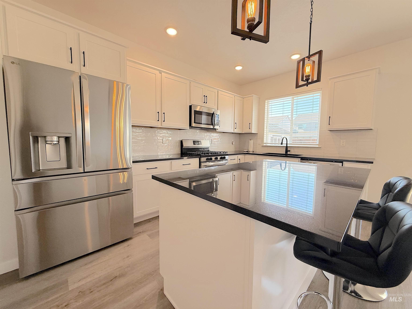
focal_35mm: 14
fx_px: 167
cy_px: 154
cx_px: 206
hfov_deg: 102.1
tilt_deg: -3.8
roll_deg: -0.6
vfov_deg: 85.7
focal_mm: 2.22
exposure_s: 1/120
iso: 100
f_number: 2.2
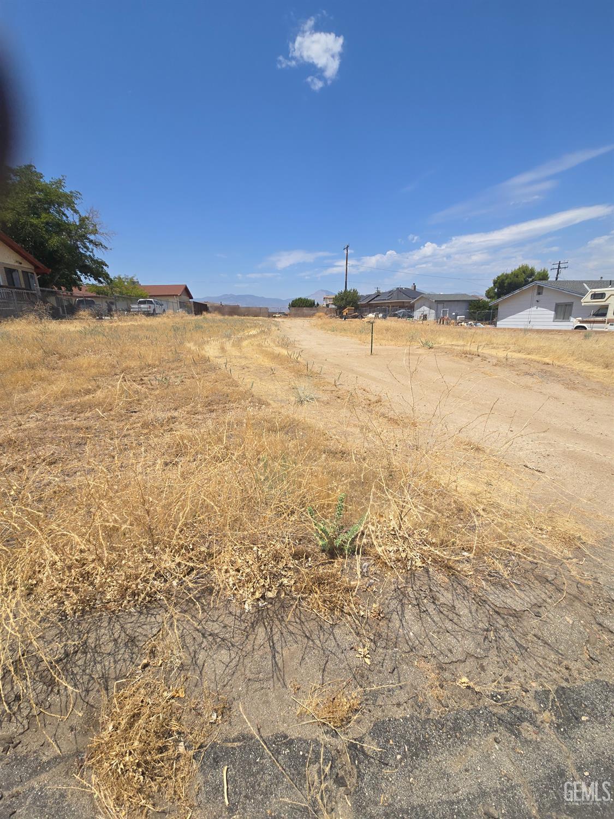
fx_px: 307
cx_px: 307
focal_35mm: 13
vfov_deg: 106.2
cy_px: 410
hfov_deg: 89.9
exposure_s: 1/3185
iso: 50
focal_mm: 2.2
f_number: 2.2
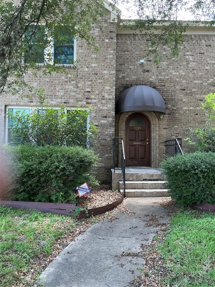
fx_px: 240
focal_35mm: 29
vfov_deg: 61.7
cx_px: 108
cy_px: 144
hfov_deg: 48.2
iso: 25
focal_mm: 3
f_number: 1.8
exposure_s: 1/120
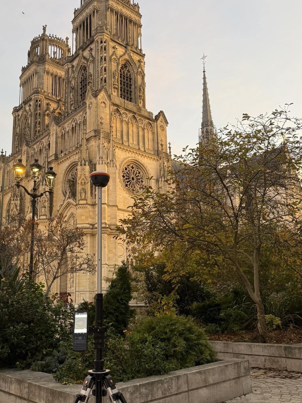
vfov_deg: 56.8
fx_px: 372
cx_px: 117
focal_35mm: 32
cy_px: 217
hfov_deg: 43.9
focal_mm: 6.76
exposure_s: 1/121
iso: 200
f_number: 1.78
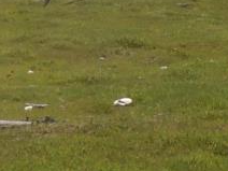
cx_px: -106
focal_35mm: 255
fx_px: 1680
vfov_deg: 5.8
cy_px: 58
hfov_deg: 7.6
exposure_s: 1/1250
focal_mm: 6.3
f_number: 4.6
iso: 100
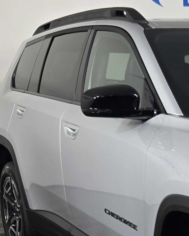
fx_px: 601
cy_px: 196
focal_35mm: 86
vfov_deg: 21.9
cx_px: 272
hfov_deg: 16.5
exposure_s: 1/120
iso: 64
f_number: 1.8
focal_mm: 5.4
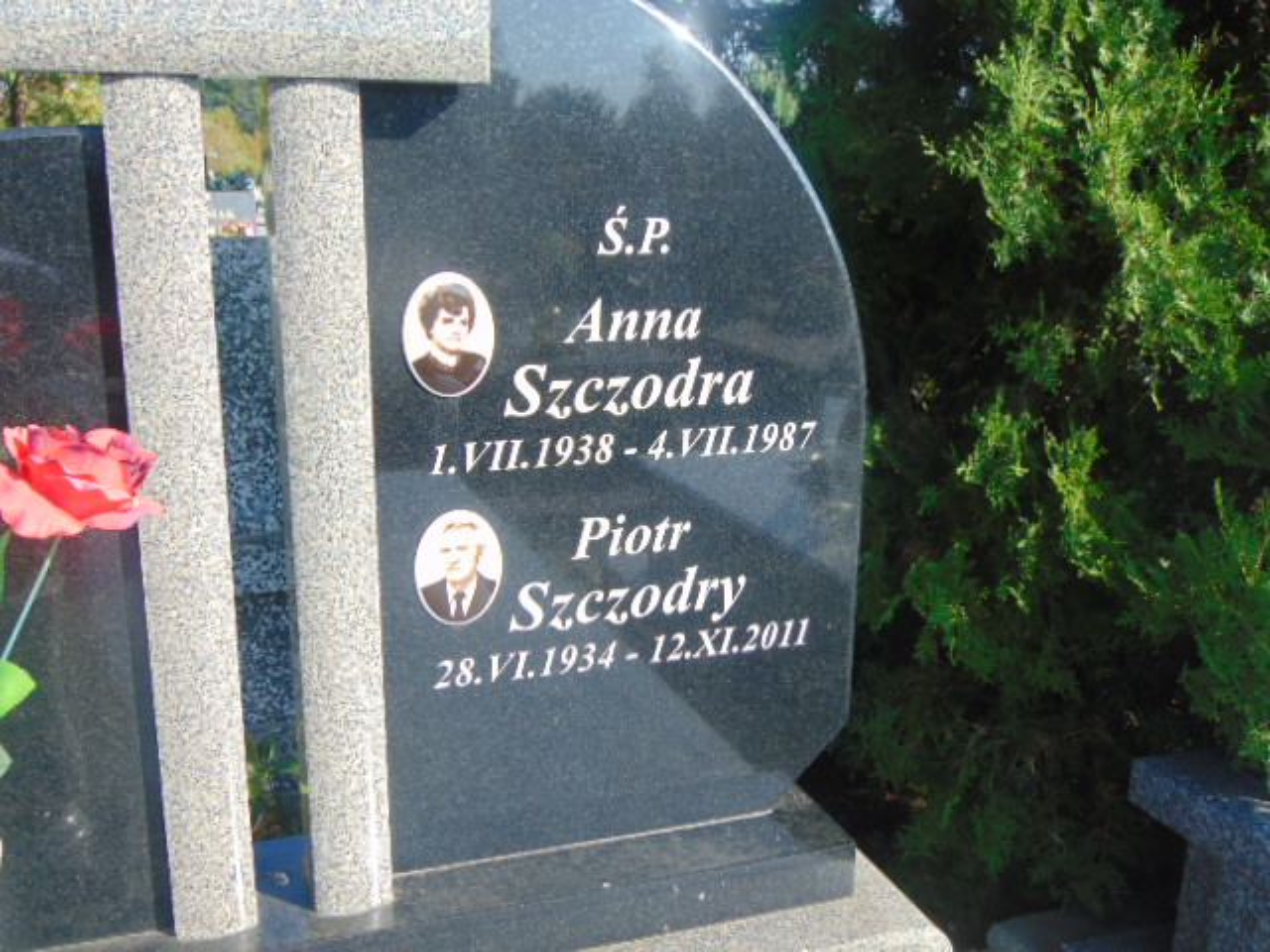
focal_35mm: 35
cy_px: 476
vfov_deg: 40.7
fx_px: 1284
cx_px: 635
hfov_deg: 52.6
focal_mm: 6.3
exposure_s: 1/400
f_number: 3.2
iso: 80
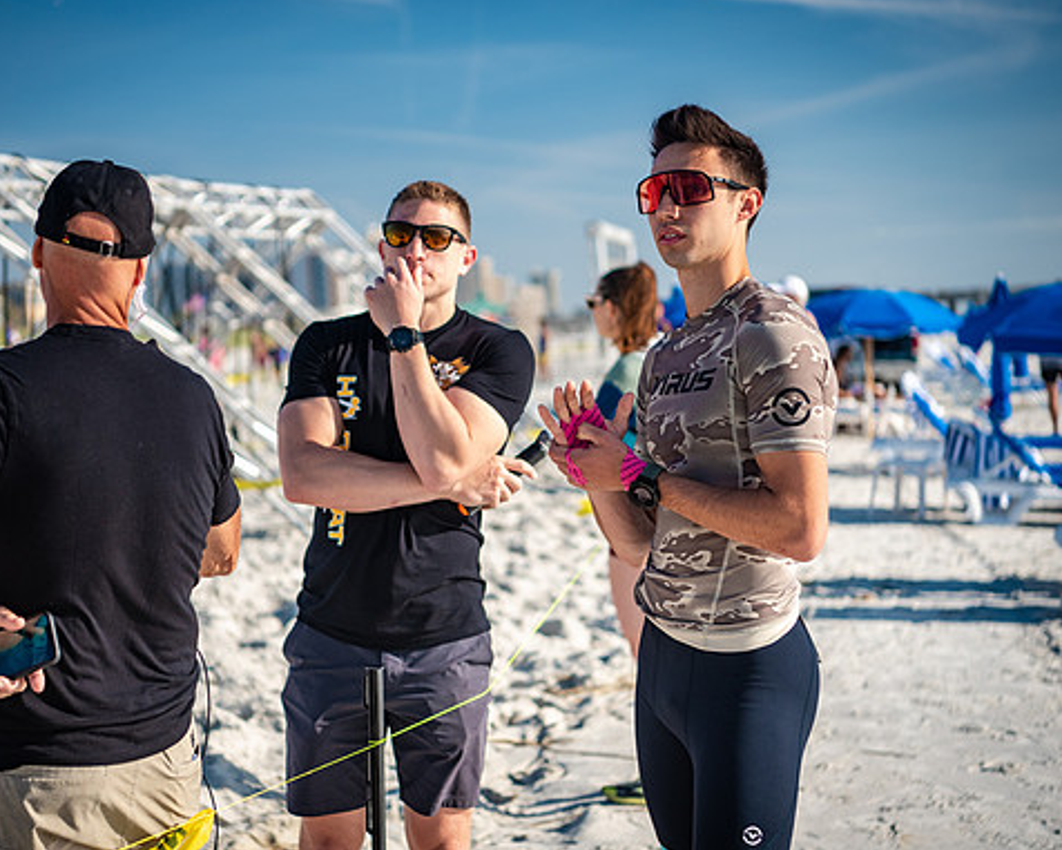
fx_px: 2515
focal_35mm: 80
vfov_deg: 19.2
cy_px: 427
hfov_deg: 23.8
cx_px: 444
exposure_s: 1/1600
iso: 500
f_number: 2.8
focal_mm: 70
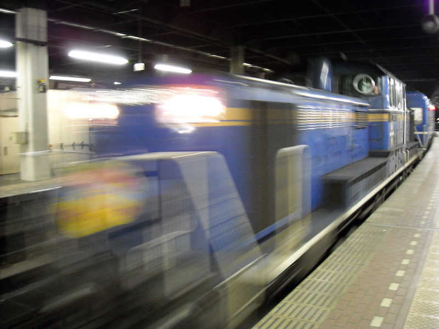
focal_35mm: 35
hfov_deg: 52.6
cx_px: 220
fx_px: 444
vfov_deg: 40.7
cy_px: 164
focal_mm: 5.7
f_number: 2.8
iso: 436
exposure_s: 1/8
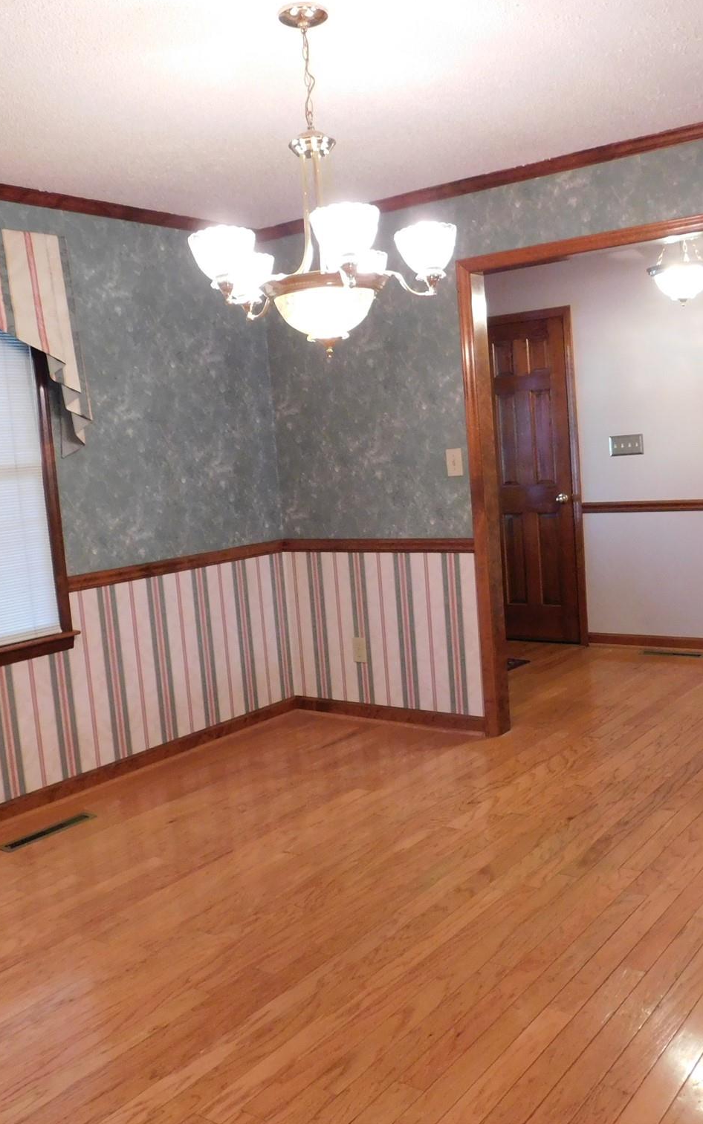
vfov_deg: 58.1
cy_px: 555
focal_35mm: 33
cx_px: 395
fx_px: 1011
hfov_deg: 38.3
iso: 400
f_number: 3
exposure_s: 1/20
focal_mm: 4
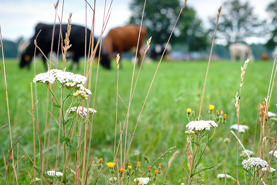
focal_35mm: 88
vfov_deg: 15.5
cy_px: 128
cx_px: 162
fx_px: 677
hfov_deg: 23.1
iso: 200
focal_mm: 35
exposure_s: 1/500
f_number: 5.6
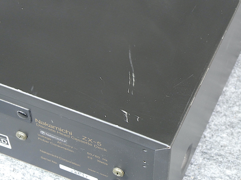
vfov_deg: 12.9
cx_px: 120
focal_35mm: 115
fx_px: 801
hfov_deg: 17.1
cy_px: 90
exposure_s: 1
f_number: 5.1
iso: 200
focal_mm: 20.6
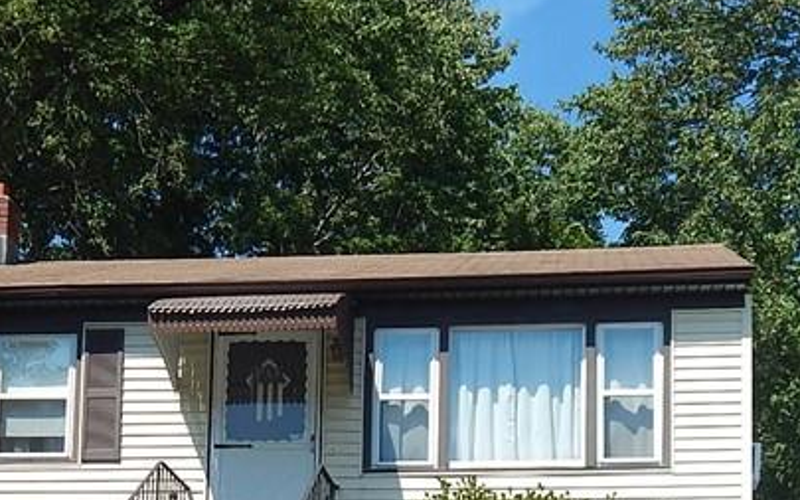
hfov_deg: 24.9
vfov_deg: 15.1
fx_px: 1809
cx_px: 298
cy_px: 632
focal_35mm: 83
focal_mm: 5.6
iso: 125
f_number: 6.5
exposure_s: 1/400
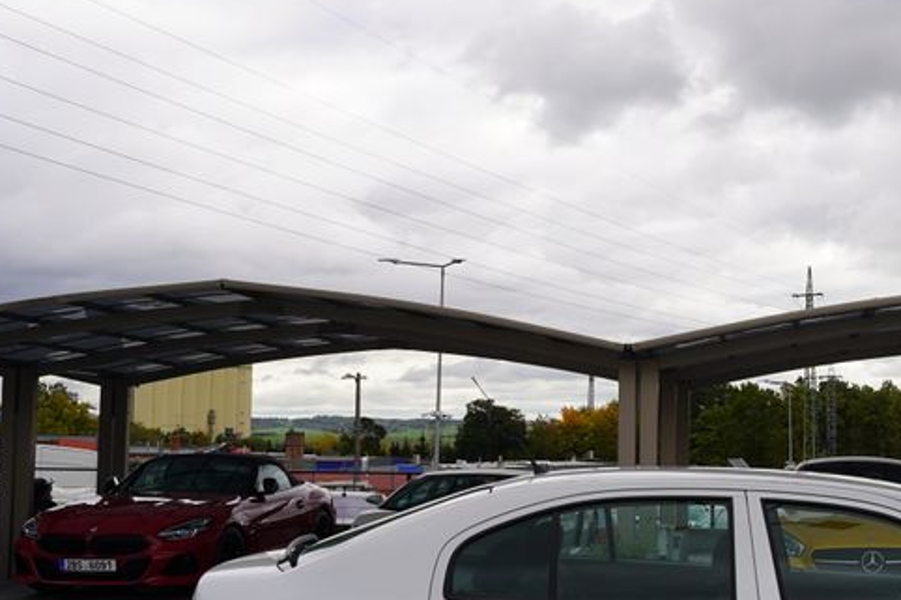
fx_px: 1276
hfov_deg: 36.4
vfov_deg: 26.4
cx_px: 815
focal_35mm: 51
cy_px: 345
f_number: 7.1
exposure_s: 1/100
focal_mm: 24
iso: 100
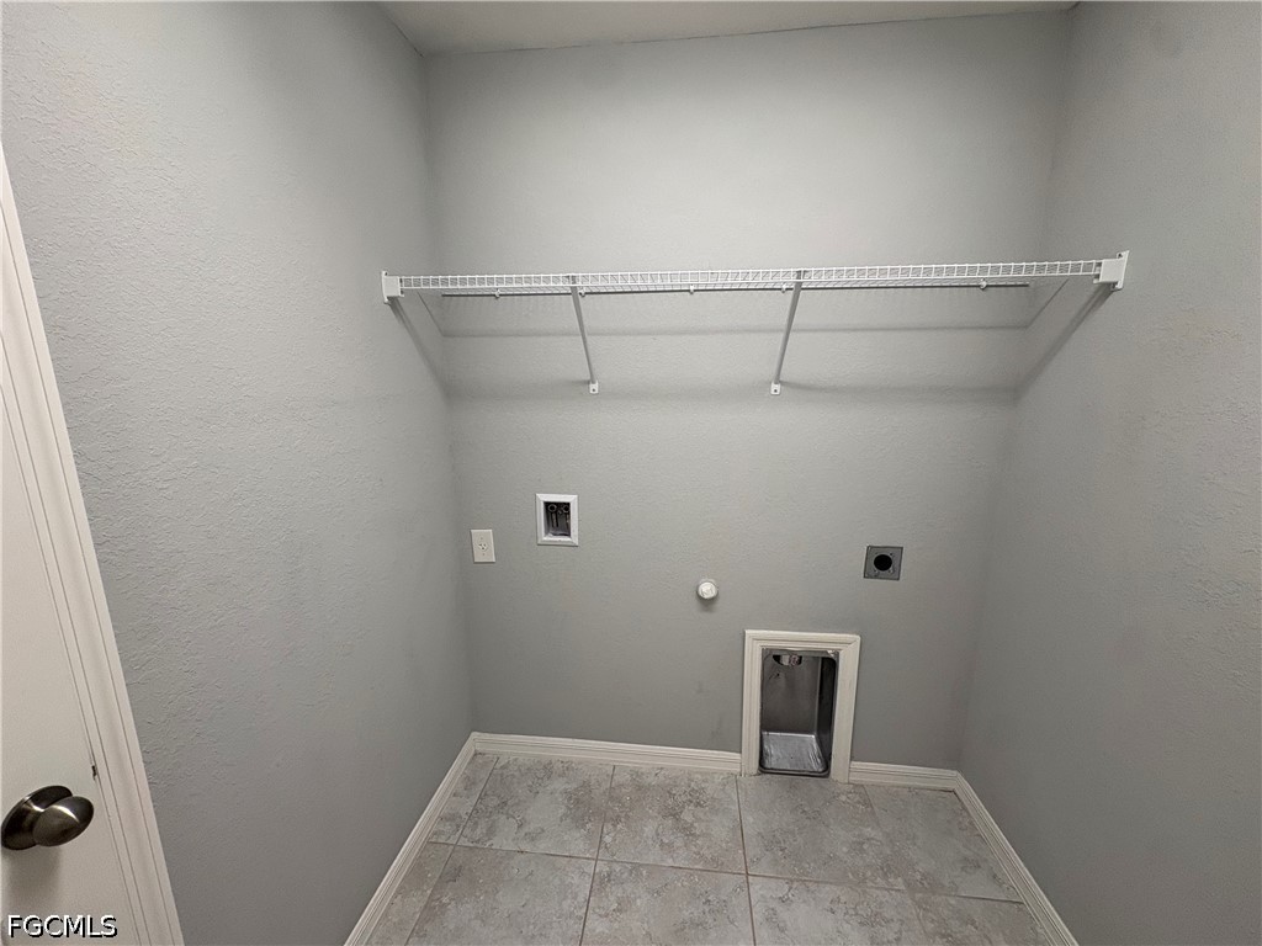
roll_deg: +0.7
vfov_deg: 85.7
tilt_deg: -11.4
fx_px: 510
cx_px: 631
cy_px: 473
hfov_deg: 102.1
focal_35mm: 14
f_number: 2.2
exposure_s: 1/120
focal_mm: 2.22
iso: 100
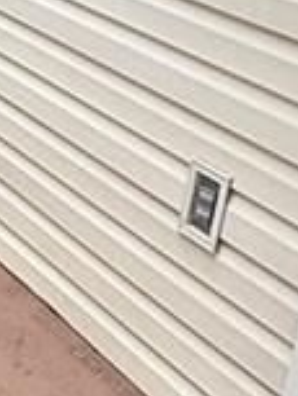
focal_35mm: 110
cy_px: 150
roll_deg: -6.9
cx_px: -132
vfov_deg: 17.8
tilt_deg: -18.7
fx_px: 1261
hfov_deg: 12.9
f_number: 2.2
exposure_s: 1/419
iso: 50
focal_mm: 2.22
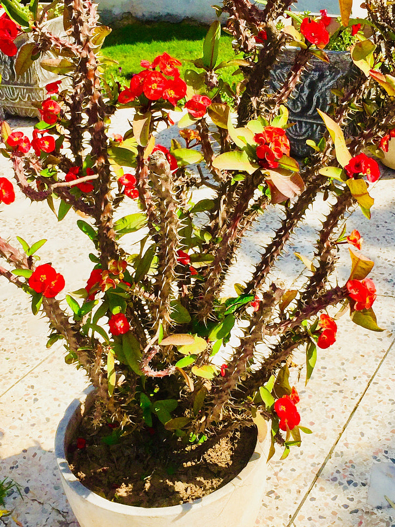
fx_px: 730
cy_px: 276
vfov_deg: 39.7
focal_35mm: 48
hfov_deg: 30.3
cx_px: 196
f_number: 2.2
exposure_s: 1/2475
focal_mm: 4.15
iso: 32
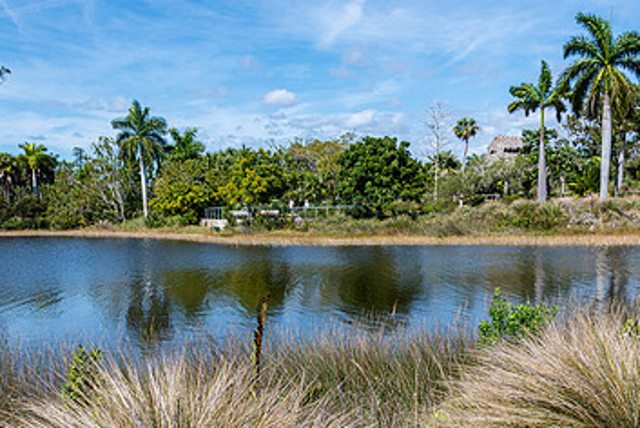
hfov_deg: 42.7
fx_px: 818
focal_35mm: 46
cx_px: 315
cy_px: 320
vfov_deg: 28.9
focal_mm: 28
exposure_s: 1/160
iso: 64
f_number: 8
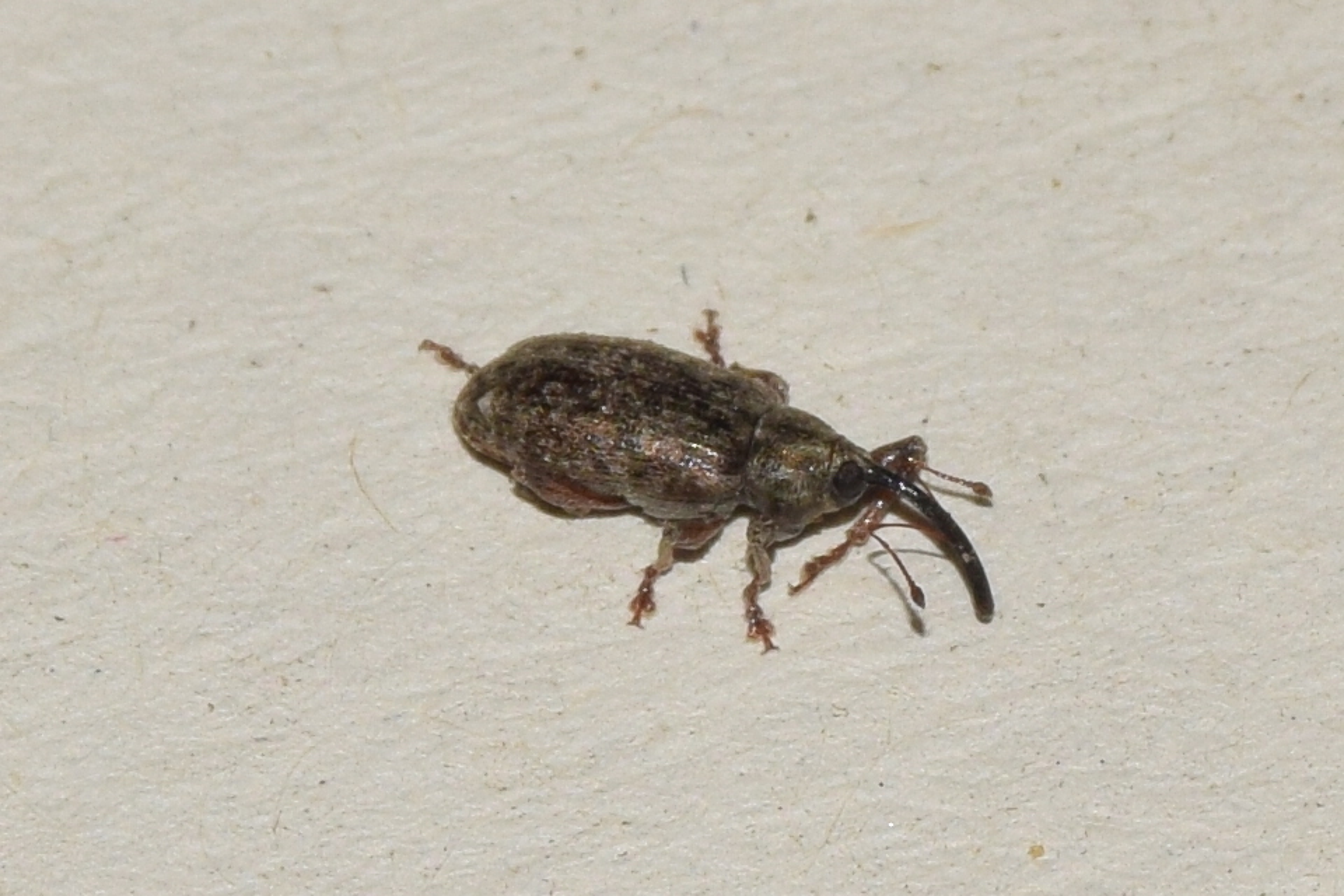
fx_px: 7839
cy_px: 448
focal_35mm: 210
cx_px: 672
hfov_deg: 9.8
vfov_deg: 6.5
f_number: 14
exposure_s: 1/200
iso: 320
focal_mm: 140
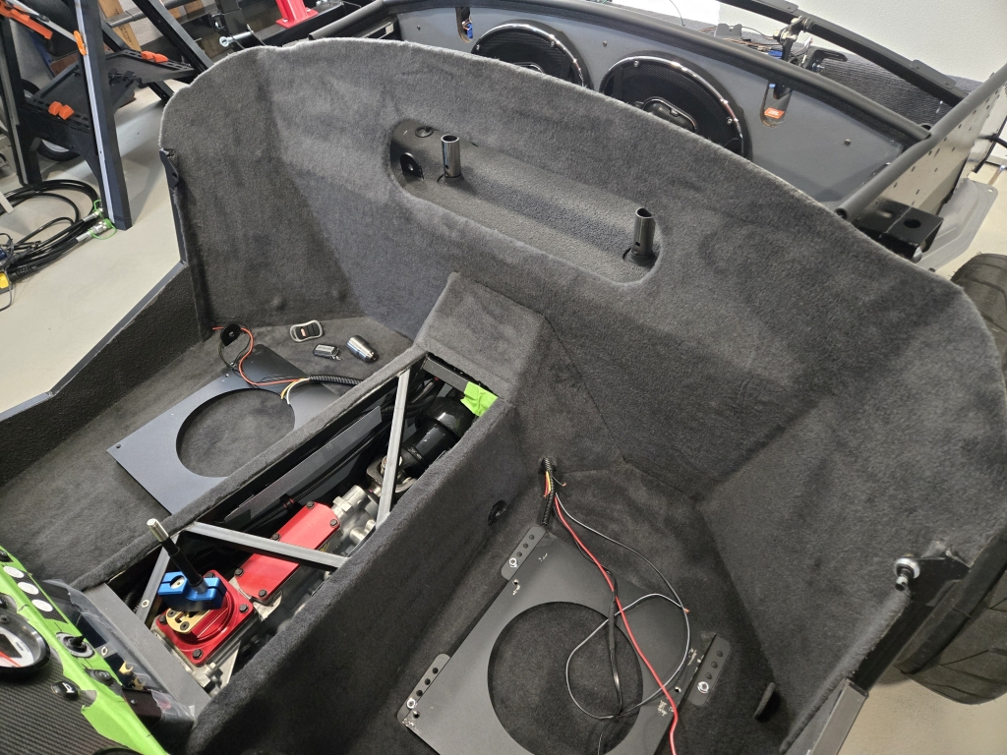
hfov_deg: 73.9
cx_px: 504
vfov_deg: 58.9
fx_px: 669
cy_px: 378
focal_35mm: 23
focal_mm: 5.4
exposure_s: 1/60
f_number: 1.8
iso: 1600
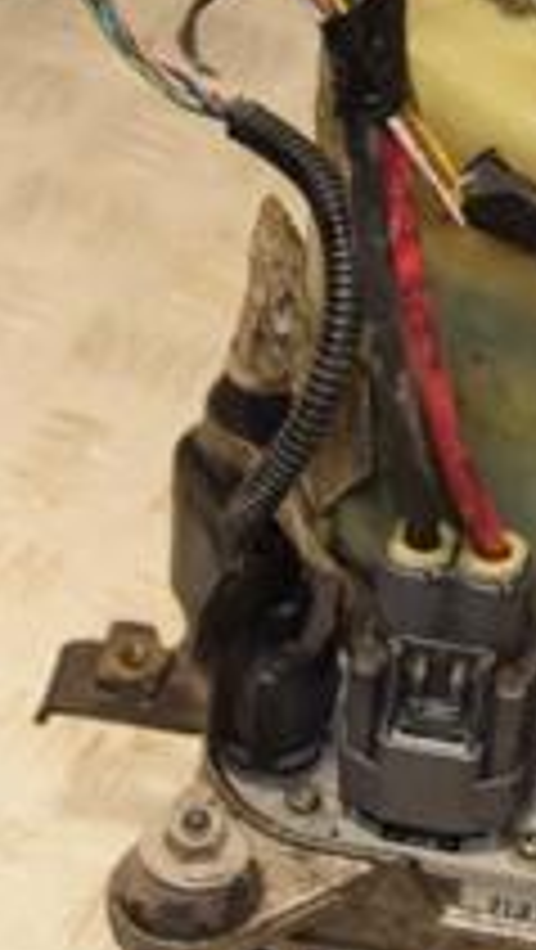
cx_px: 550
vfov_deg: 14.1
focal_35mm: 152
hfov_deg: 8.0
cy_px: 477
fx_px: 3833
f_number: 6.3
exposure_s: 1/200
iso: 800
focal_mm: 34
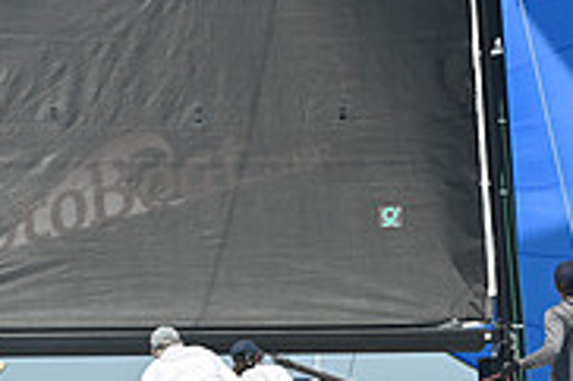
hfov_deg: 9.2
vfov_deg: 6.1
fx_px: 3546
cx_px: 497
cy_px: 316
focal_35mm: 223
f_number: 9
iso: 320
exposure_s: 1/1000
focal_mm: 70
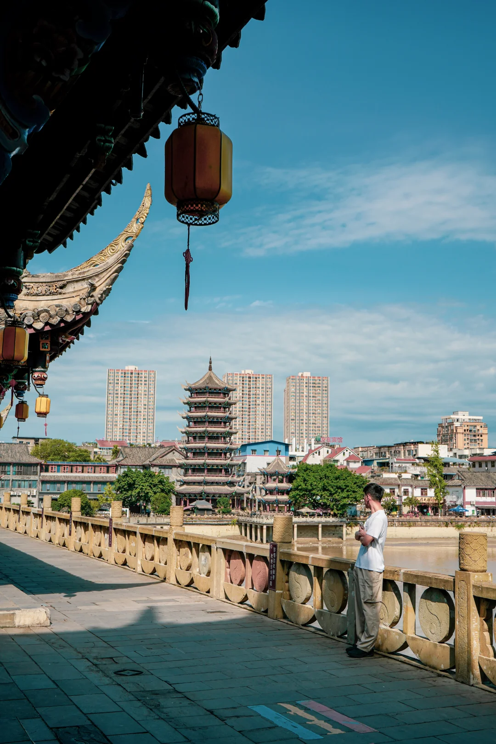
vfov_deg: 48.5
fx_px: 827
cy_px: 372
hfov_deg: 33.4
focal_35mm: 40
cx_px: 248
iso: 100
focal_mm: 40
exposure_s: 1/125
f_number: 16
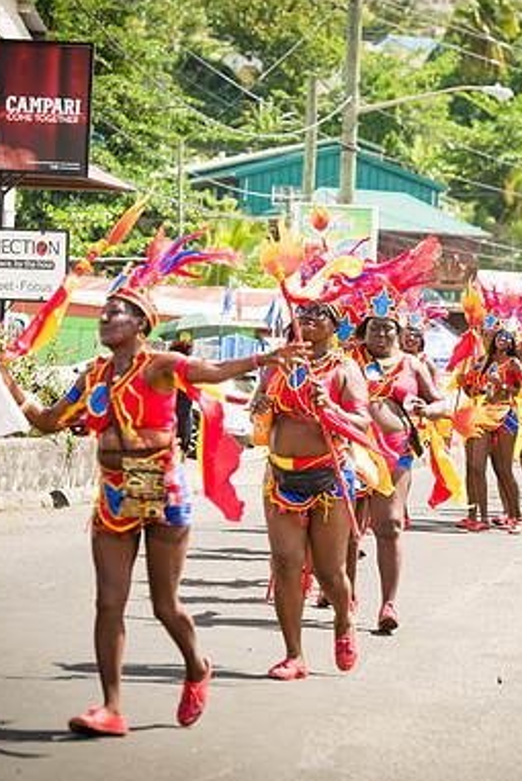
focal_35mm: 167
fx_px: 3629
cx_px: 403
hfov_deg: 8.2
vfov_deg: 12.3
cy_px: 388
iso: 100
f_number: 6.3
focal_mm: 110
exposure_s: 1/160
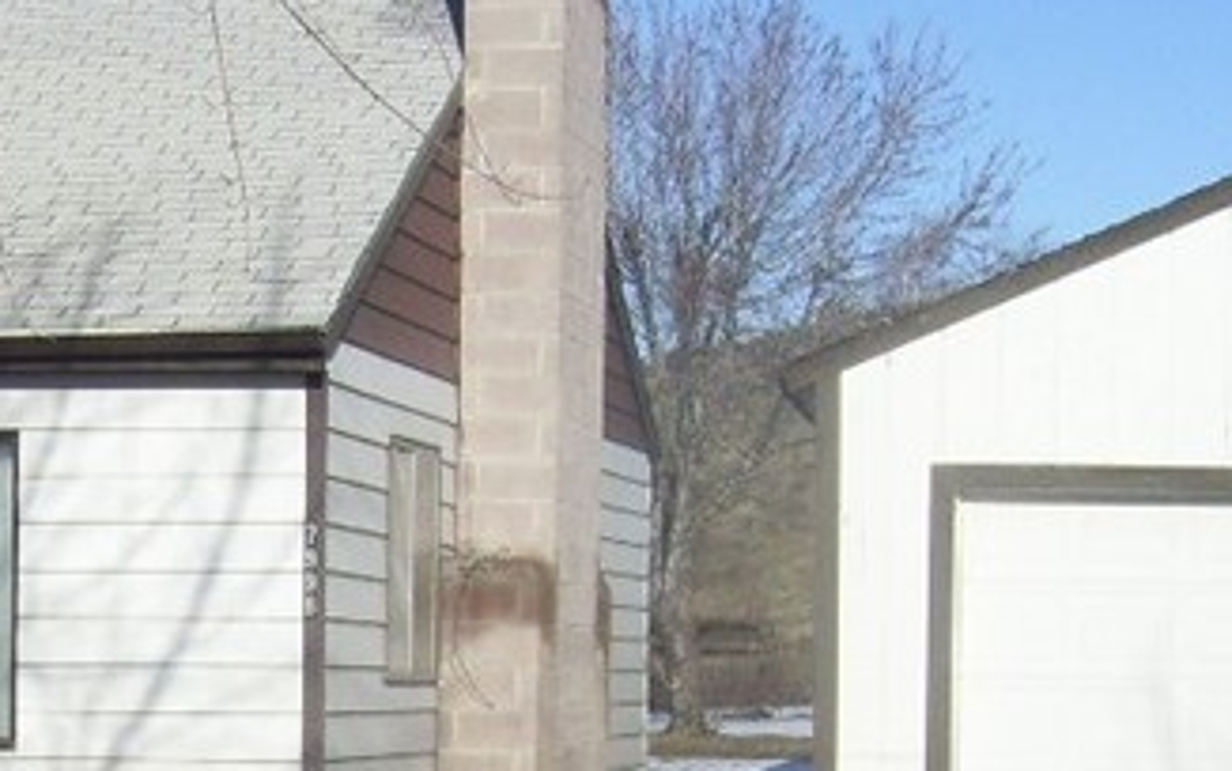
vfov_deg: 10.8
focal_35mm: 120
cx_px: -4
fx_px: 4031
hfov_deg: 17.0
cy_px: 892
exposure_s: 1/800
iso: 80
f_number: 4.8
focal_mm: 6
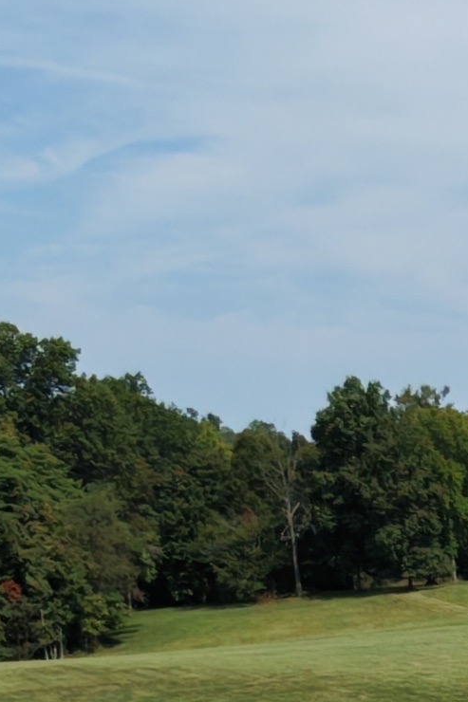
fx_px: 1756
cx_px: 756
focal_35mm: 90
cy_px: 971
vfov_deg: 20.2
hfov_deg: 14.0
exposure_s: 1/2000
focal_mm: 3.05
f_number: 2.2
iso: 150
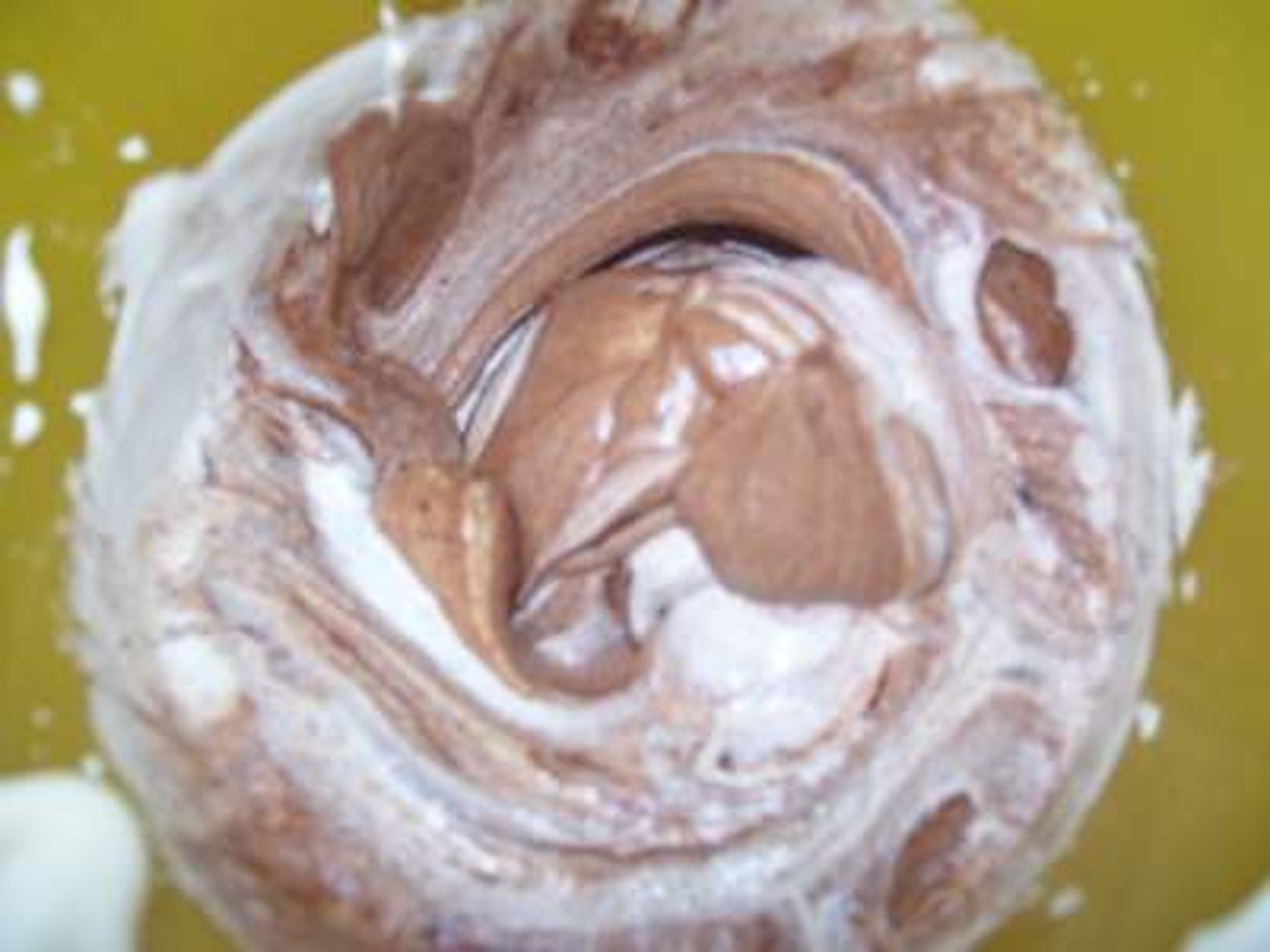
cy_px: 476
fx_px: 1321
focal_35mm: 36
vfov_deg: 39.7
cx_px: 635
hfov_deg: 51.4
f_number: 2.7
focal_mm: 6
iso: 80
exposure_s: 1/60
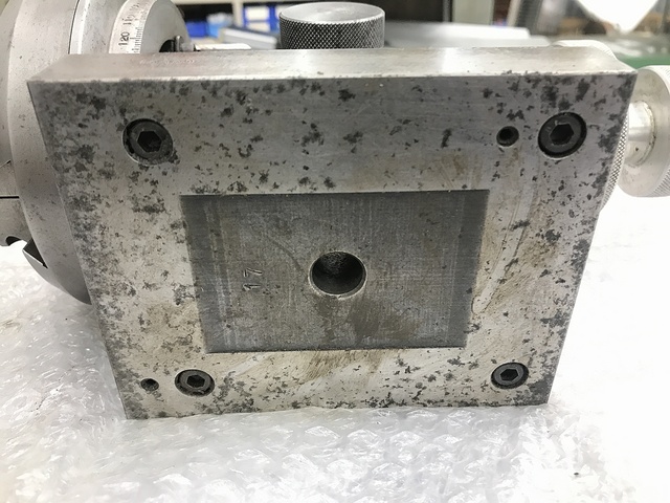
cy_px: 252
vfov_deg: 49.7
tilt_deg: -26.2
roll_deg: +1.7
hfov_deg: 63.4
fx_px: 542
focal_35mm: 28
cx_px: 335
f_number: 1.8
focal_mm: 3.99
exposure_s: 1/17
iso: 50
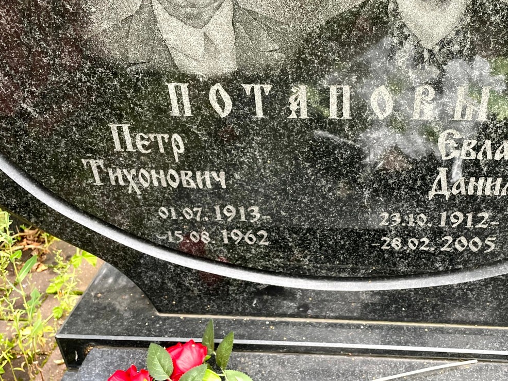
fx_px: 558
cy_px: 207
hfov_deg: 48.5
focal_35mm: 38
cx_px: 317
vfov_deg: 37.7
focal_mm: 4.2
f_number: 1.6
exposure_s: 1/120
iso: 125
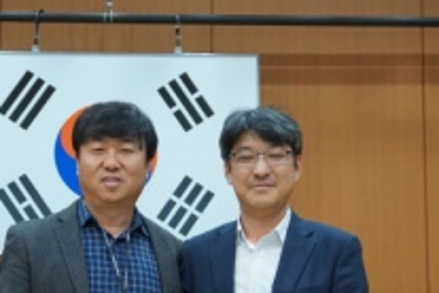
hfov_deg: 25.0
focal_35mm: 81
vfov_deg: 16.6
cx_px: 176
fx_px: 989
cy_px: 260
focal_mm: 25
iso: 2000
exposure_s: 1/160
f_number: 4.5
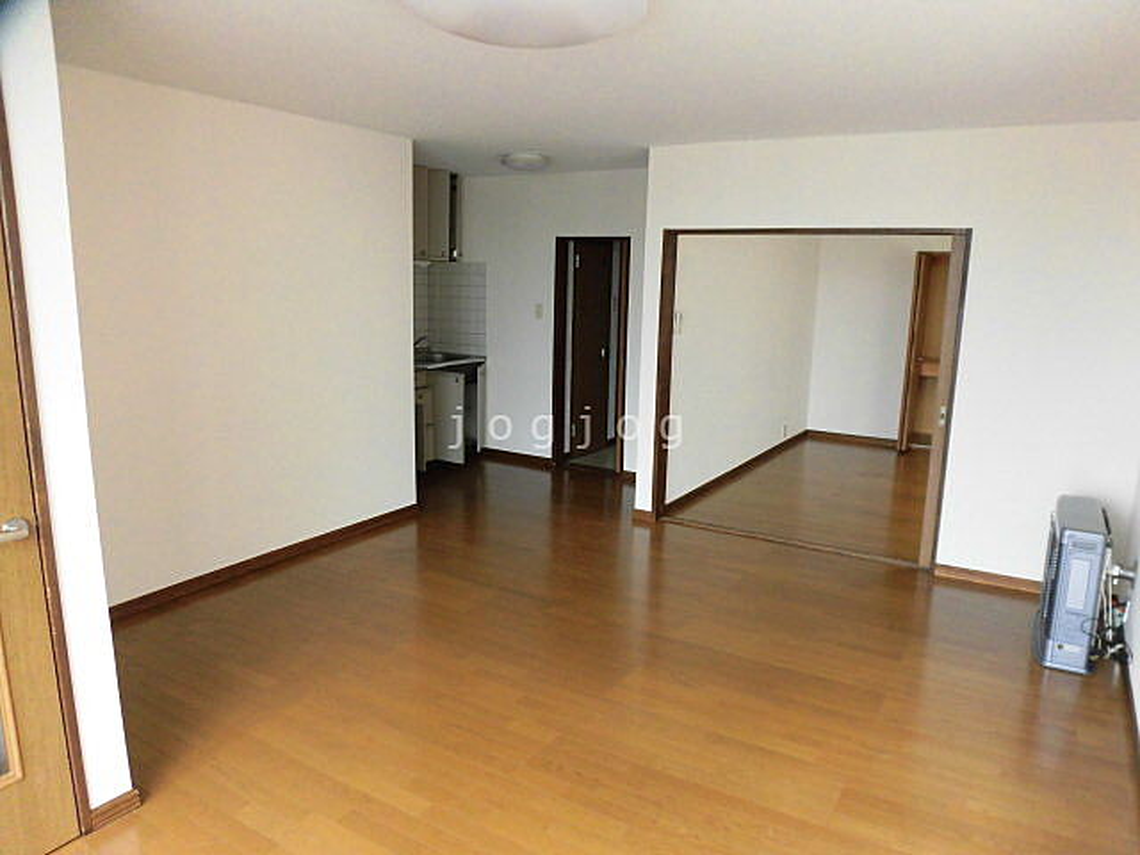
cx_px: 570
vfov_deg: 56.8
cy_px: 428
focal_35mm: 24
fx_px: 790
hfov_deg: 71.6
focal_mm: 4.3
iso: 200
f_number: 3.1
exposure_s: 1/60
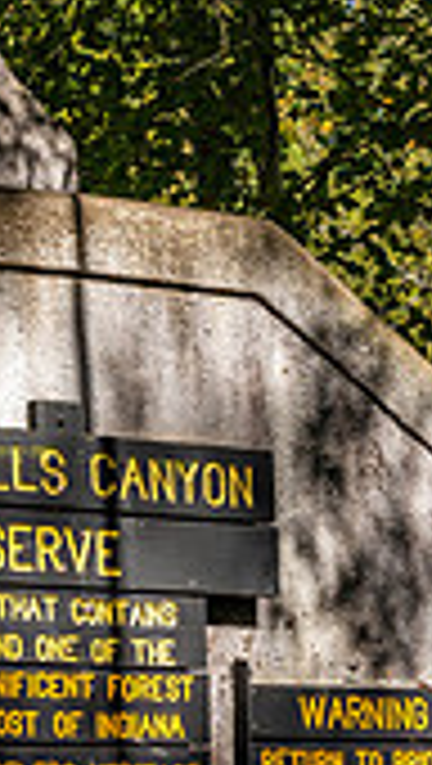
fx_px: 3269
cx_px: -171
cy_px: 785
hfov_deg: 7.5
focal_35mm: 161
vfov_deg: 13.2
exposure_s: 1/200
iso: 160
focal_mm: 45
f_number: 8
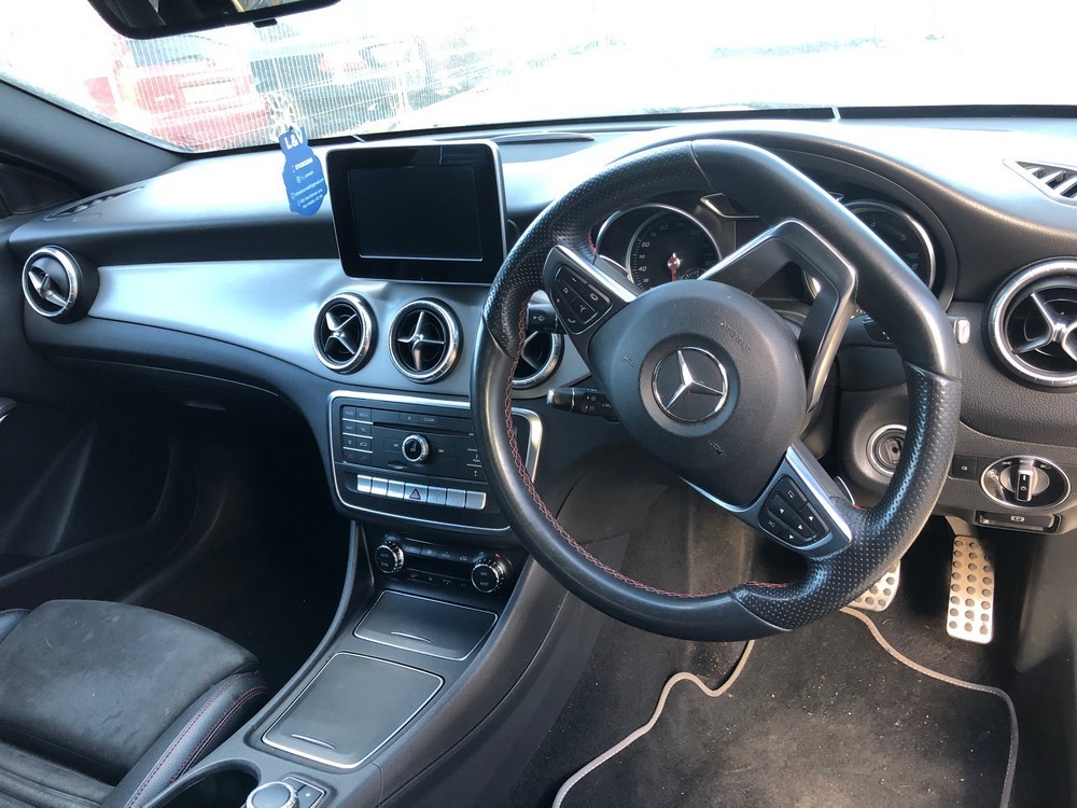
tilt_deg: -24.4
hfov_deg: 63.4
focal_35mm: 28
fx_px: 871
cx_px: 538
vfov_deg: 49.7
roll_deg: +10.0
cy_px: 404
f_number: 1.8
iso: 32
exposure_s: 1/30
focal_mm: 4
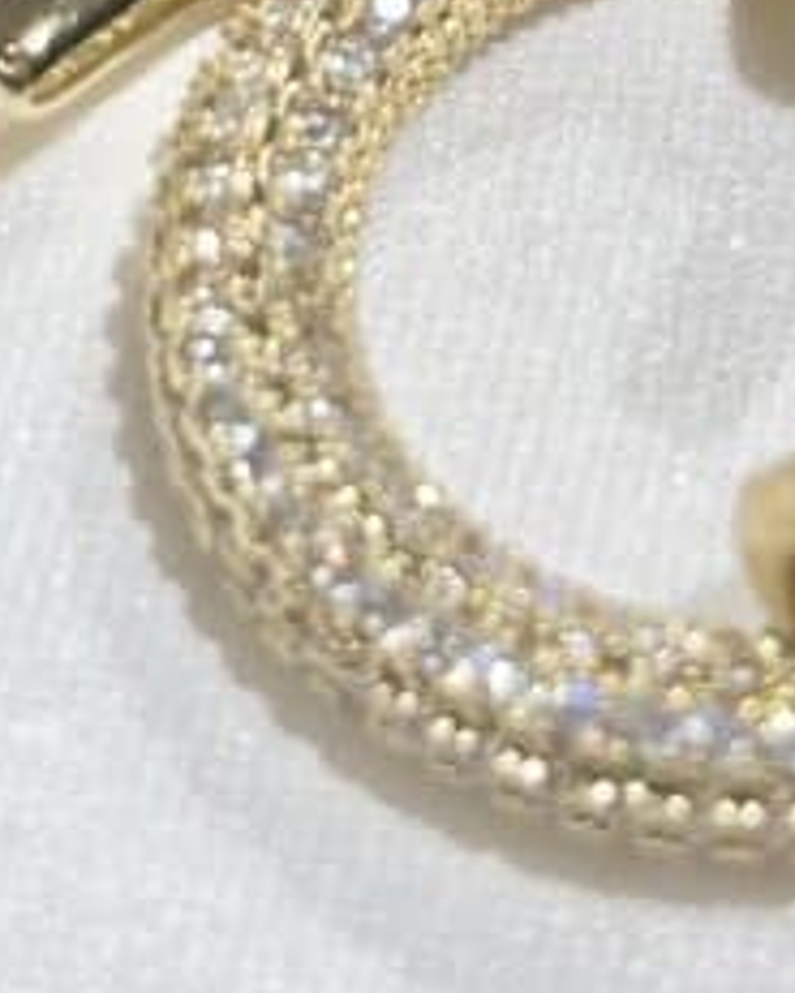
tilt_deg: -45.9
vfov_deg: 8.3
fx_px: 6613
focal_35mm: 225
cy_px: -752
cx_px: 696
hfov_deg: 6.9
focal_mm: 5.96
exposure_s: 1/249
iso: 32
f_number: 1.6
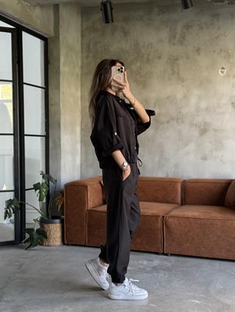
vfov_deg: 39.6
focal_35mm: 48
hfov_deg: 30.3
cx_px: 118
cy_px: 156
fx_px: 434
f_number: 1.78
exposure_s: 1/60
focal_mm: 6.76
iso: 200
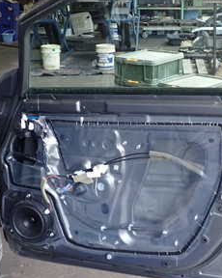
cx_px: 137
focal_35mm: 61
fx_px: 502
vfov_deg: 30.9
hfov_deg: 24.9
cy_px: 113
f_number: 2.3
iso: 200
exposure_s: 1/60
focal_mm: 5.4
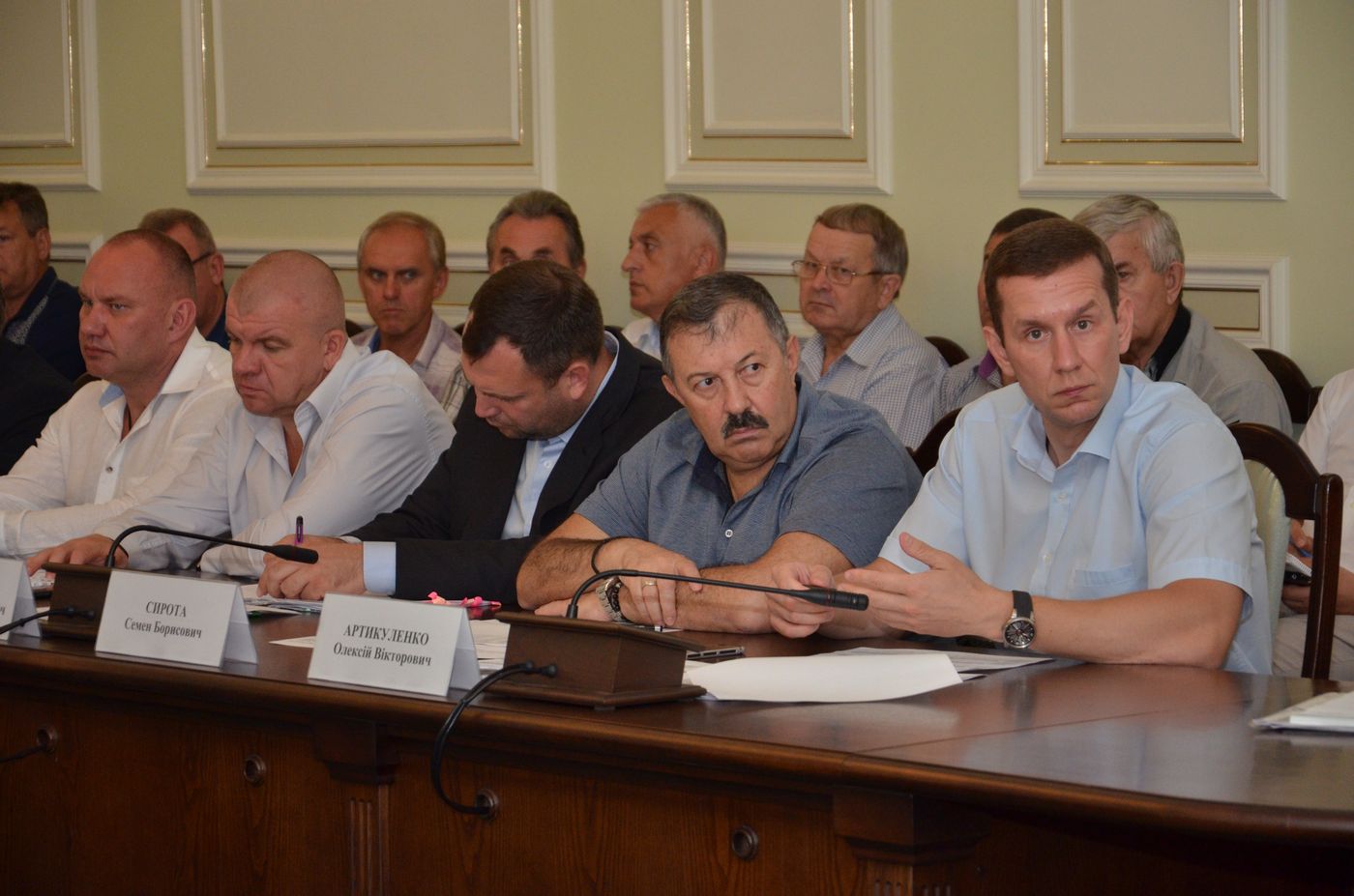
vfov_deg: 11.4
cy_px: 448
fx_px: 4504
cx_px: 677
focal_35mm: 120
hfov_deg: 17.1
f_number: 5.3
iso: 1000
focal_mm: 80
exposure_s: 1/250
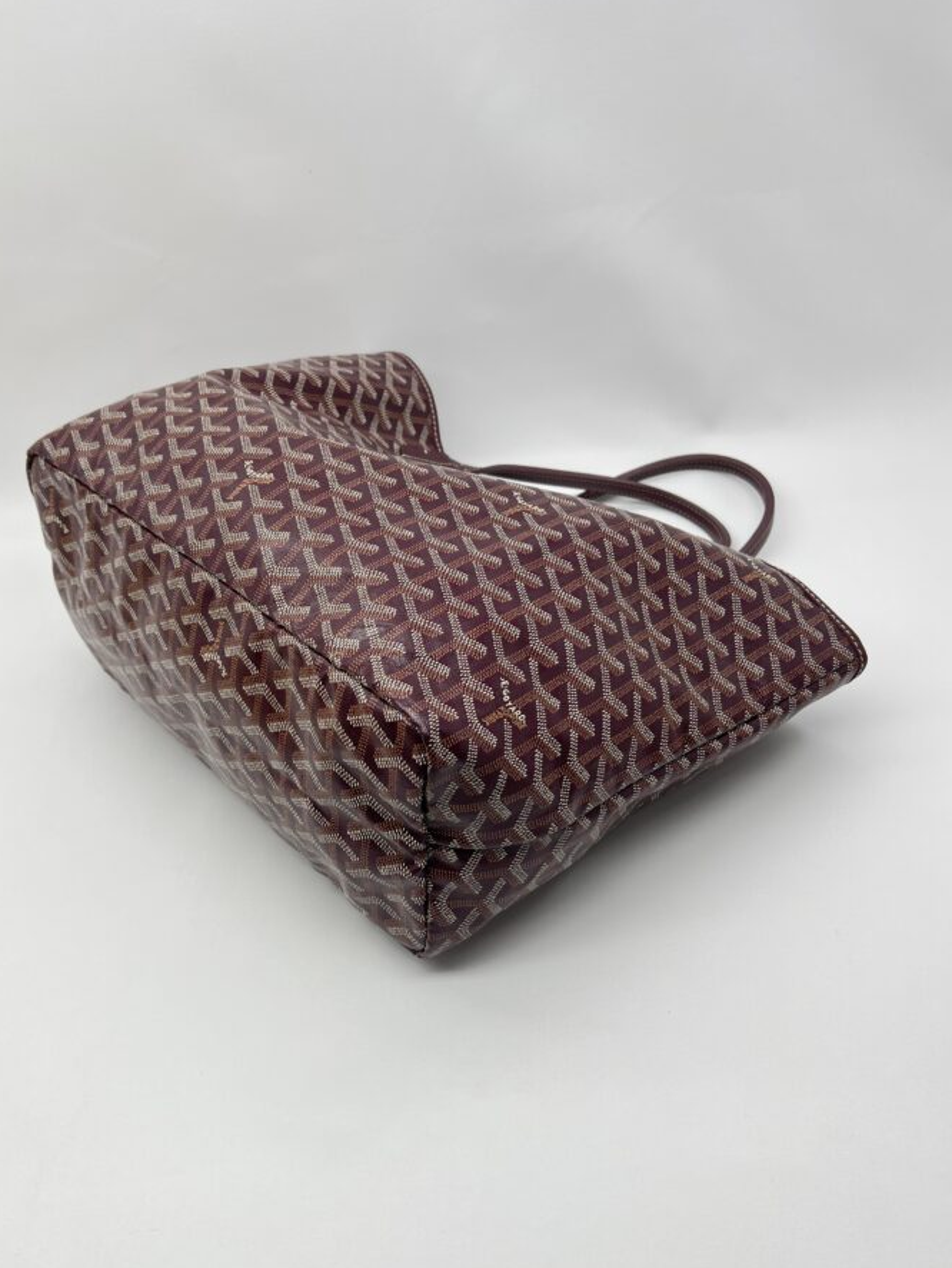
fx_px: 1099
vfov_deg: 59.8
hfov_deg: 46.8
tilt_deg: -40.5
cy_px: 713
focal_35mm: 30
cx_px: 426
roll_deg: +6.8
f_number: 1.5
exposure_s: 1/115
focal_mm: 5.7
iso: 32
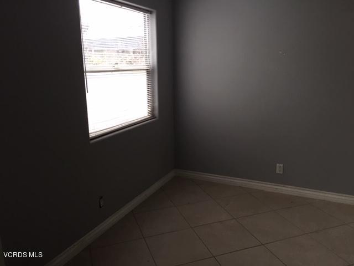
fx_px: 297
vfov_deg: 48.2
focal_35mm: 29
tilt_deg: -14.5
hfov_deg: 61.7
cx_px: 177
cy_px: 133
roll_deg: +0.0
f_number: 2.2
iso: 40
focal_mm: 4.15
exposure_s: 1/30
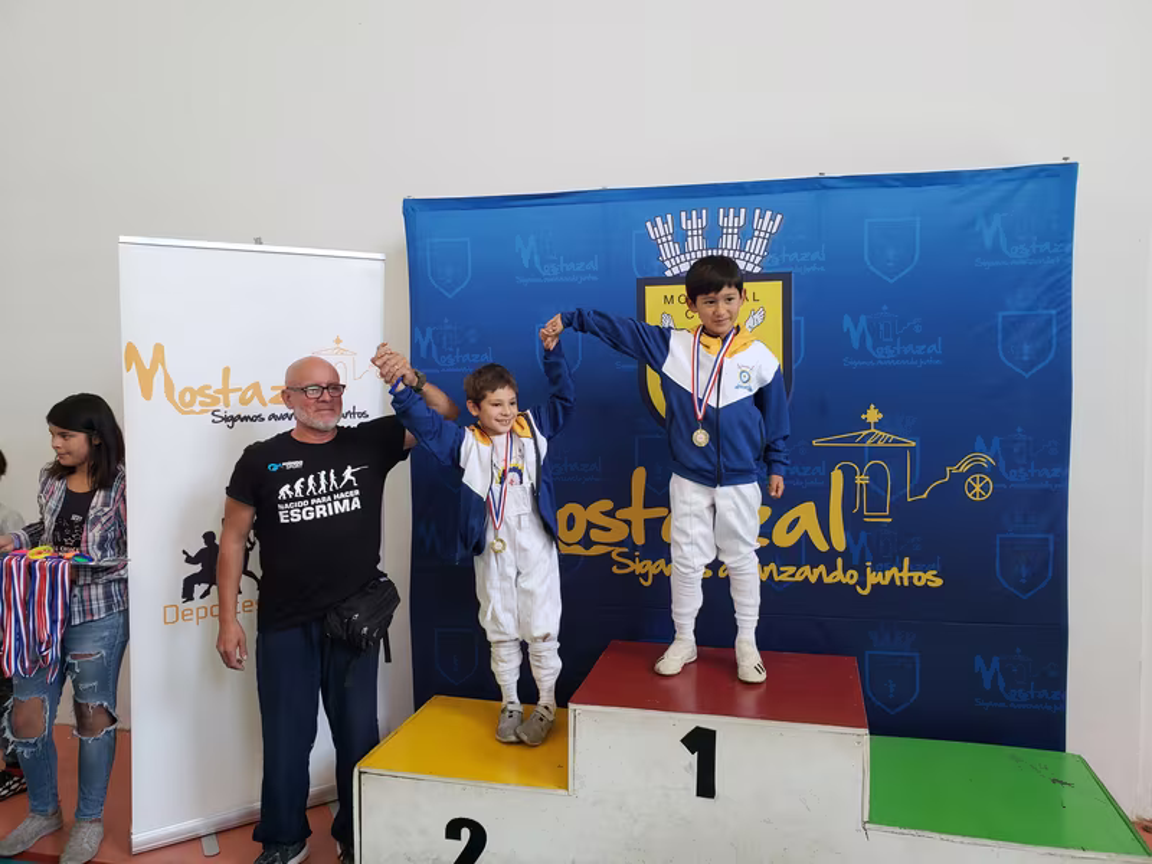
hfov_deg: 67.3
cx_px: 576
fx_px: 865
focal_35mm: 26
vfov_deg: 53.1
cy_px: 432
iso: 100
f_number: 2.4
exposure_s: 1/60
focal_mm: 4.3
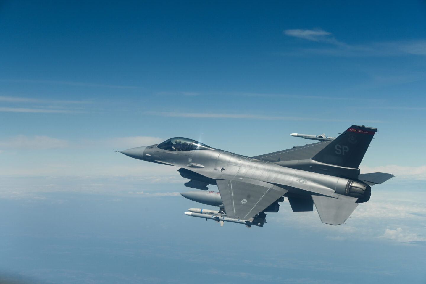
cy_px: 142
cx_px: 213
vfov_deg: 14.9
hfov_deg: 22.1
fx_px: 1089
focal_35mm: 92
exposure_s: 1/1000
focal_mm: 92
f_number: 9
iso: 250
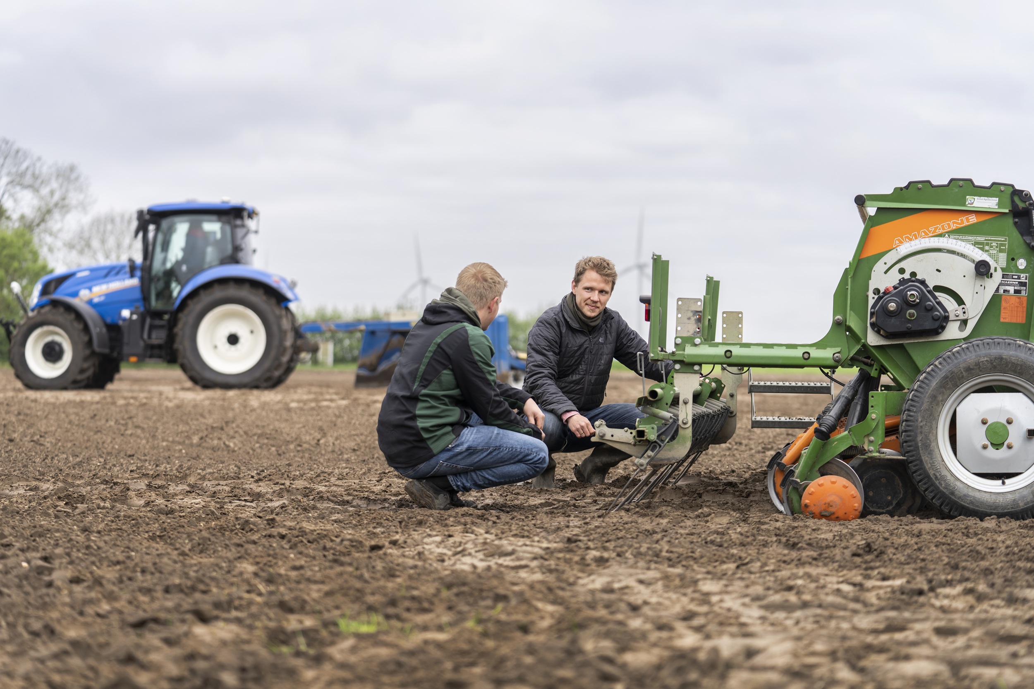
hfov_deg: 22.6
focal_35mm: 90
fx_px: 2584
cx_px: 517
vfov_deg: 15.2
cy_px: 344
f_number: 2.8
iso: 200
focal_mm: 90
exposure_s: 1/1000
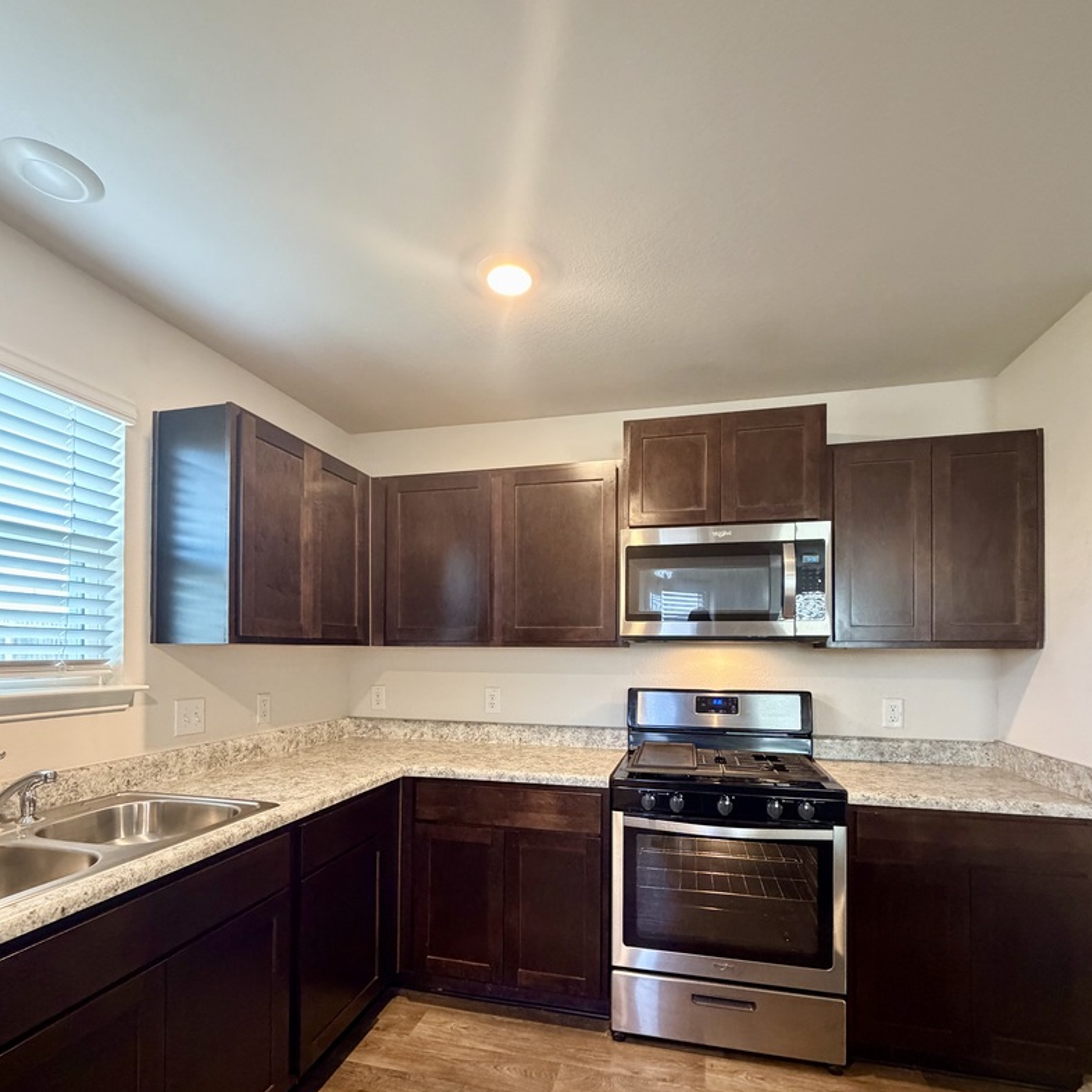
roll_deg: -0.1
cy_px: 652
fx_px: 607
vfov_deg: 83.0
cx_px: 550
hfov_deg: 84.0
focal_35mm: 17
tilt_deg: +0.5
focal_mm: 2.22
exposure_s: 1/60
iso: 640
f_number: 2.2
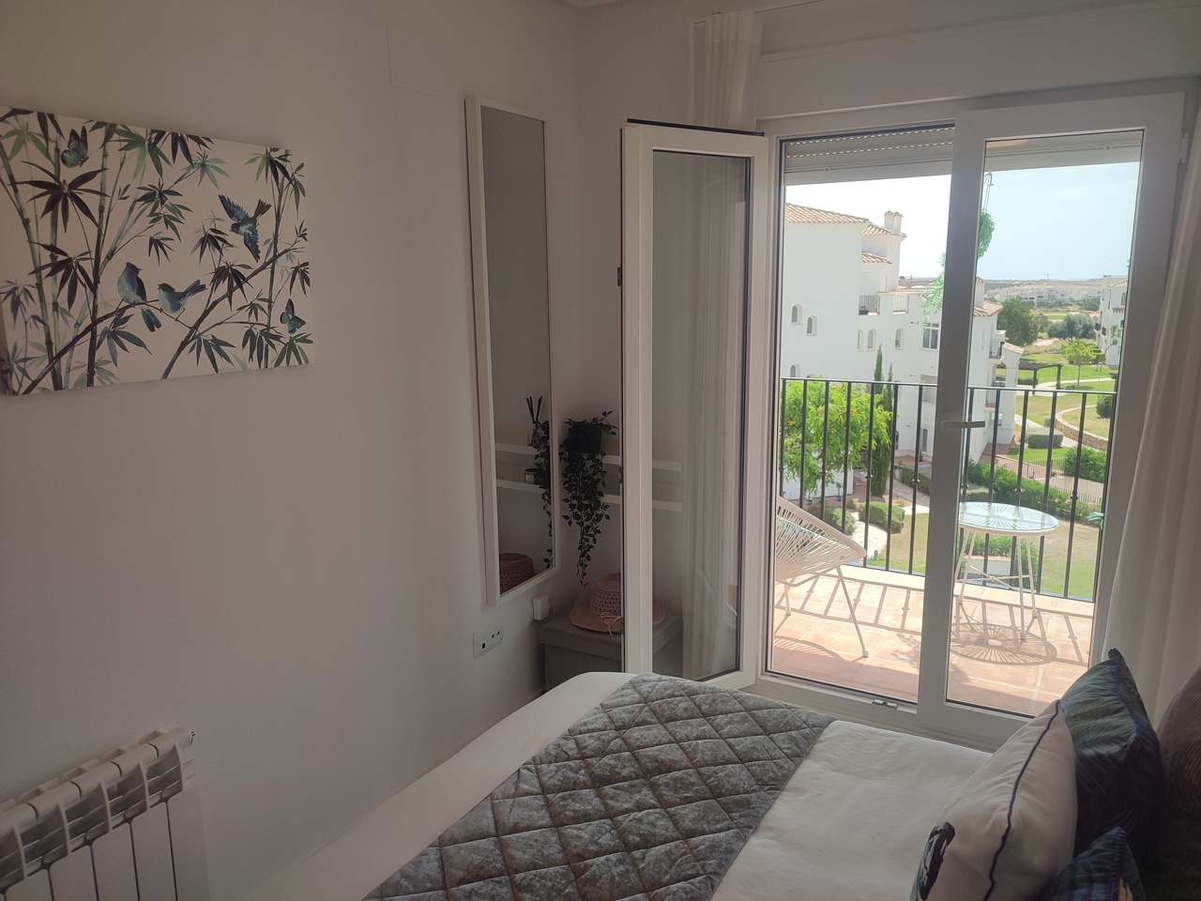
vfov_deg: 54.9
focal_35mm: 25
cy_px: 450
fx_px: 867
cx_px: 600
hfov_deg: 69.4
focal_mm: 6.04
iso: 50
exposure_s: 1/377
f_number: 1.9
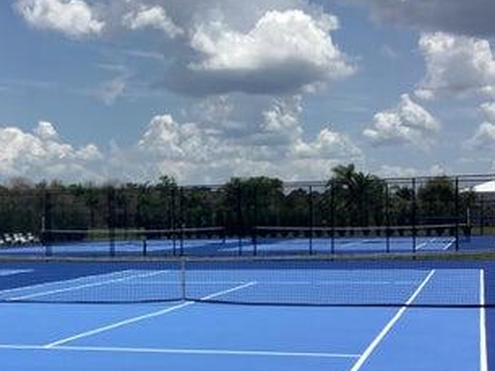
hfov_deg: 29.4
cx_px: 138
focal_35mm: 65
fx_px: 930
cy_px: 238
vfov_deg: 22.5
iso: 25
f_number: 2.4
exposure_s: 1/2717
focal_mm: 3.3
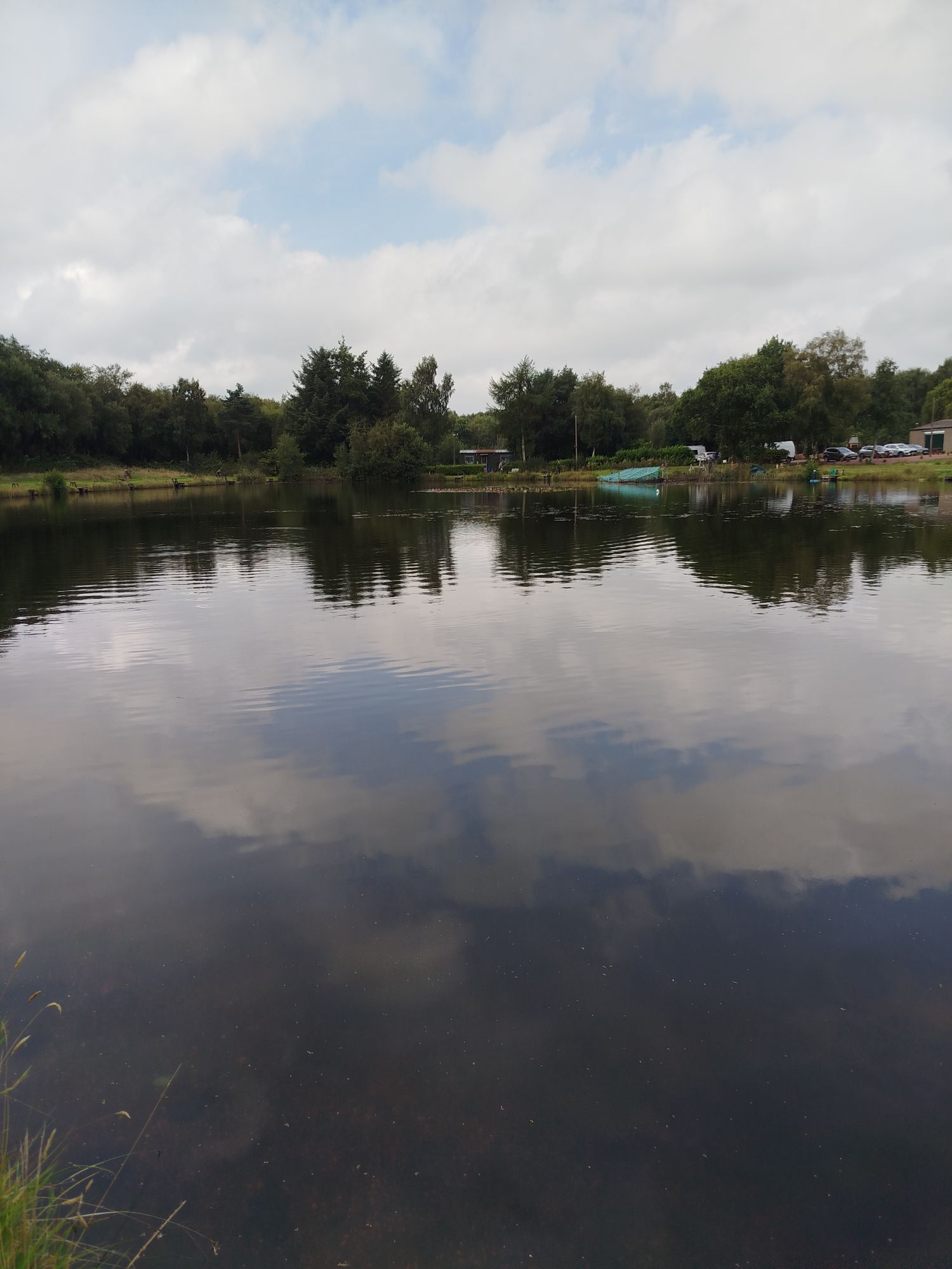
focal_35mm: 24
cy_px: 634
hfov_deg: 56.8
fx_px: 880
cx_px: 476
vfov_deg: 71.6
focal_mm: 5.31
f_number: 1.7
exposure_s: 1/894
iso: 50
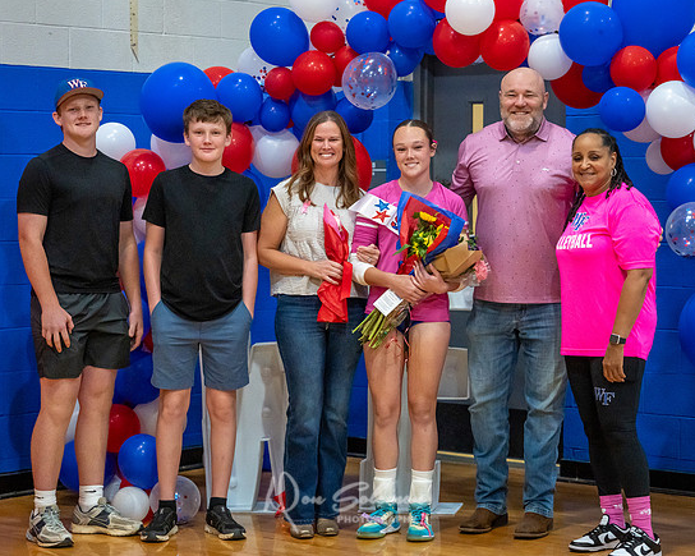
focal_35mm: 93
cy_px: 305
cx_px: 429
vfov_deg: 16.5
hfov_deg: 20.6
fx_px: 1913
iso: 3200
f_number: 2.2
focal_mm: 70
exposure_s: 1/1250
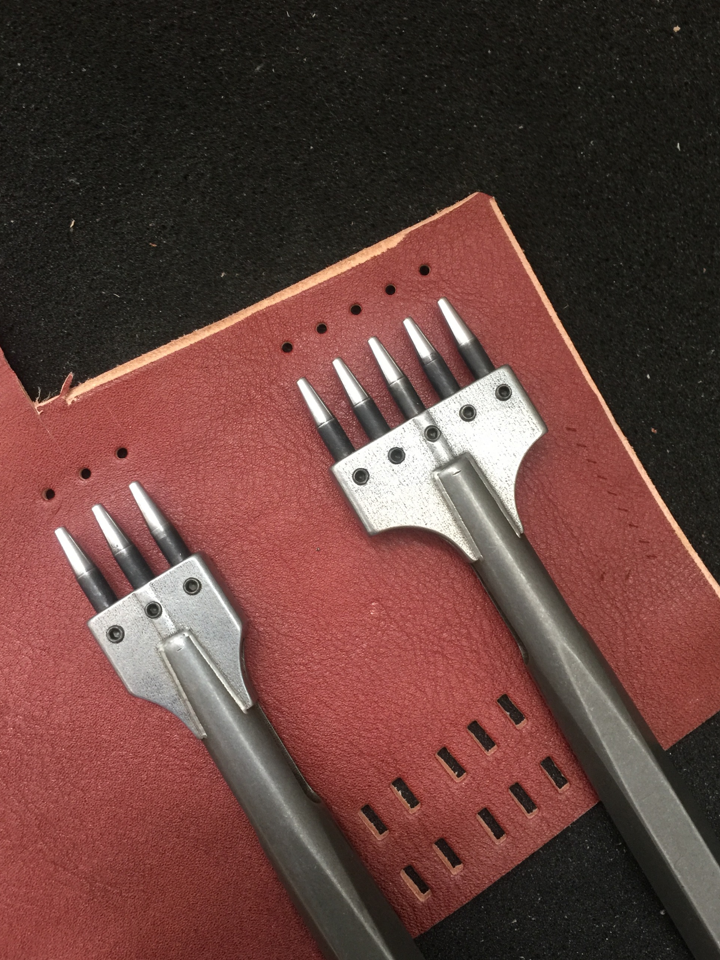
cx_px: 368
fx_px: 832
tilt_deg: -85.9
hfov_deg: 46.8
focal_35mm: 30
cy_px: 479
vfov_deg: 60.0
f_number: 2.2
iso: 100
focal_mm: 4.15
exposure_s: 1/17
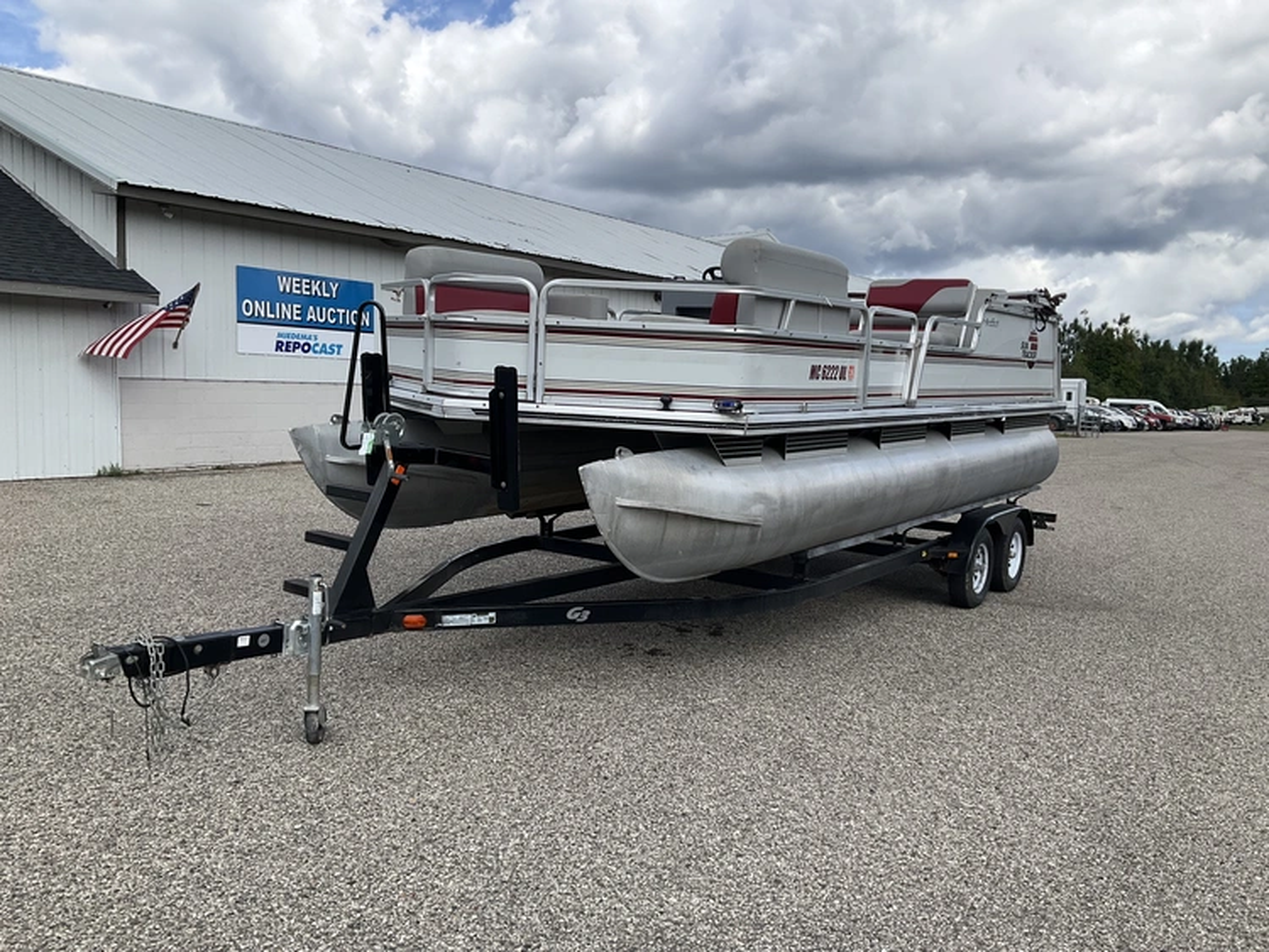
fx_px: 1063
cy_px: 476
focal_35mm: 29
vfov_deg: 48.3
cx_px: 634
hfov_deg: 61.6
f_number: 1.8
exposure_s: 1/1577
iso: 25
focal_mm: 3
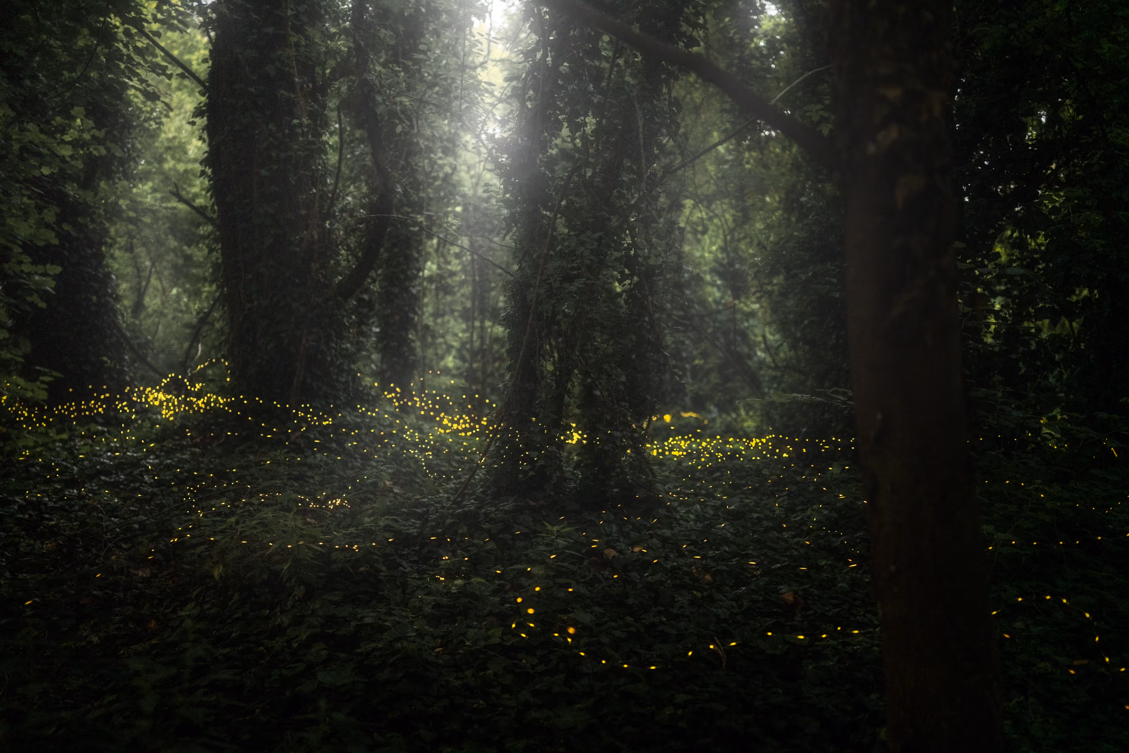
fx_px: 1098
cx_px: 564
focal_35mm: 35
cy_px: 376
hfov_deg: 54.4
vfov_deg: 37.9
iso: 1250
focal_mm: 35
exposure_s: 30
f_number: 1.4
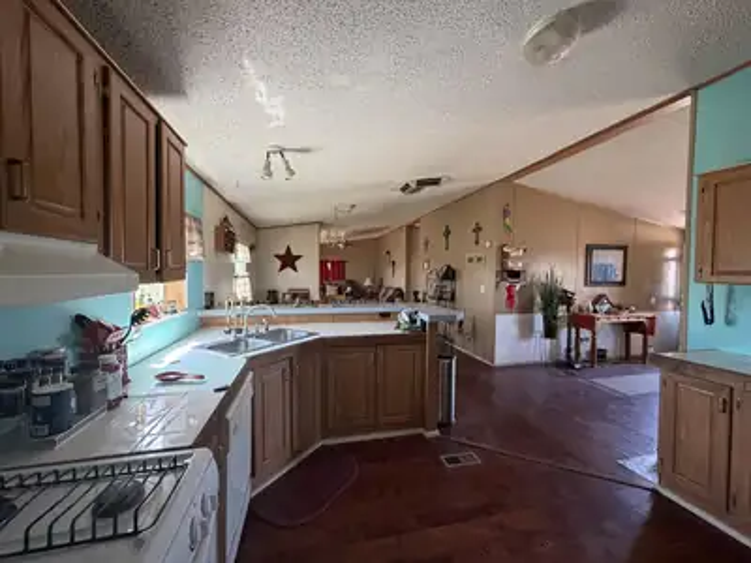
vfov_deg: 85.7
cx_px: 376
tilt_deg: -2.0
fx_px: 304
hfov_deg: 102.1
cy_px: 282
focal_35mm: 14
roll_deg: -0.5
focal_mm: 2.22
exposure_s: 1/89
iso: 320
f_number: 2.2
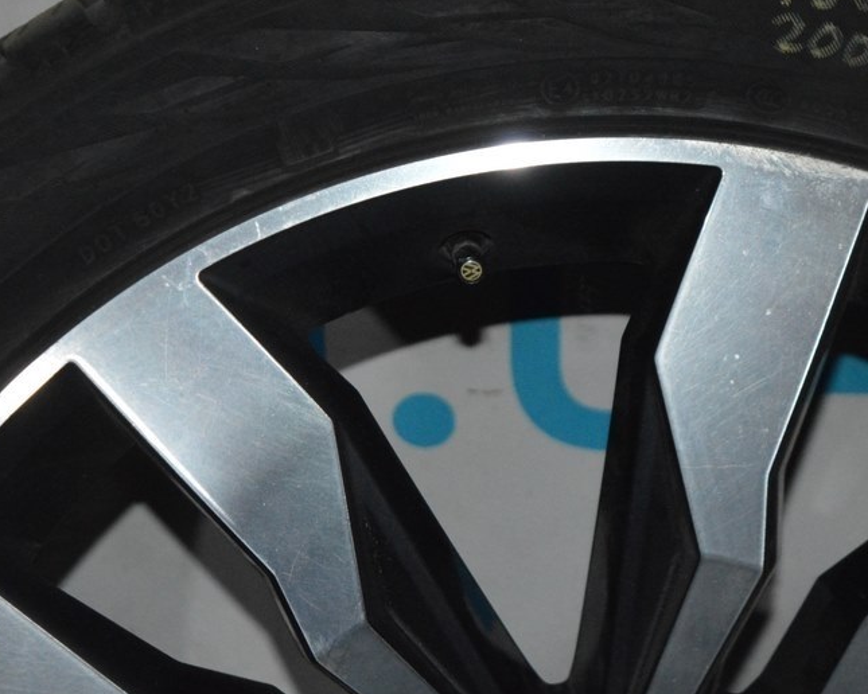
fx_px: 3153
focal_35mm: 123
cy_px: 389
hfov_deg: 15.7
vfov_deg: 12.6
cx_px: 459
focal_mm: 55
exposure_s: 1/60
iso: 3200
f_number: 5.6
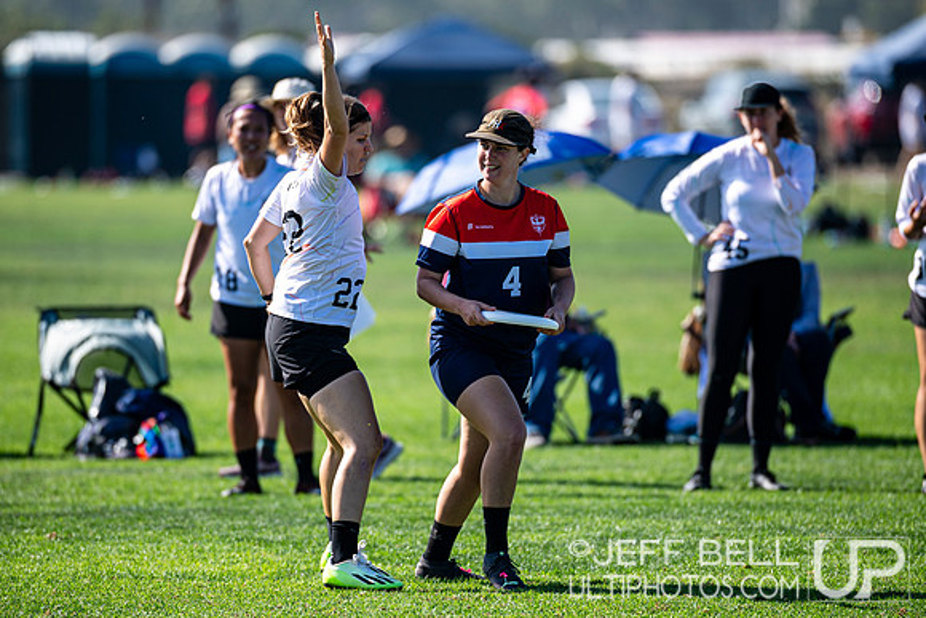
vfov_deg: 3.5
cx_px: 453
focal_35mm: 395
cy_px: 316
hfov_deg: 5.2
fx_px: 10165
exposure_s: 1/1600
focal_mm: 300
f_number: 3.2
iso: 140
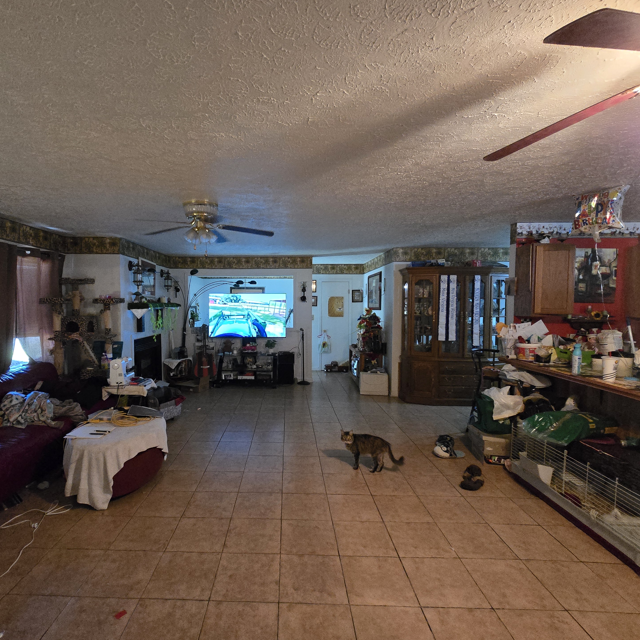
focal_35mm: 16
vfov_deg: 87.4
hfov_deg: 86.9
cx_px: 273
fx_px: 335
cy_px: 320
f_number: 2.2
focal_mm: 2.2
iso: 1600
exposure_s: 1/60
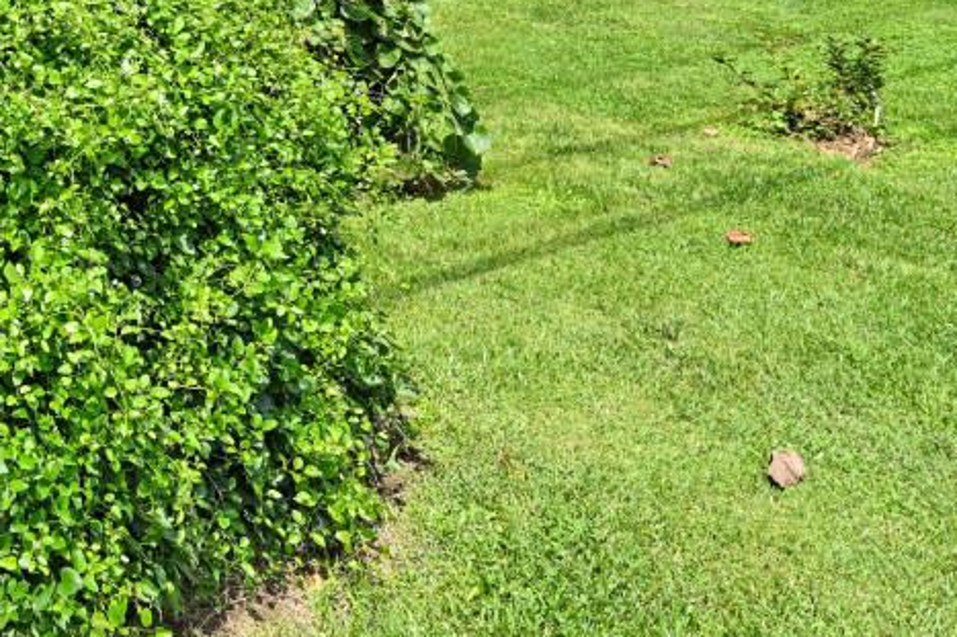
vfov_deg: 25.0
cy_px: -233
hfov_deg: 33.5
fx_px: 1196
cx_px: -250
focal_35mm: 45
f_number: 6.3
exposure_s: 1/320
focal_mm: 14
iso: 100
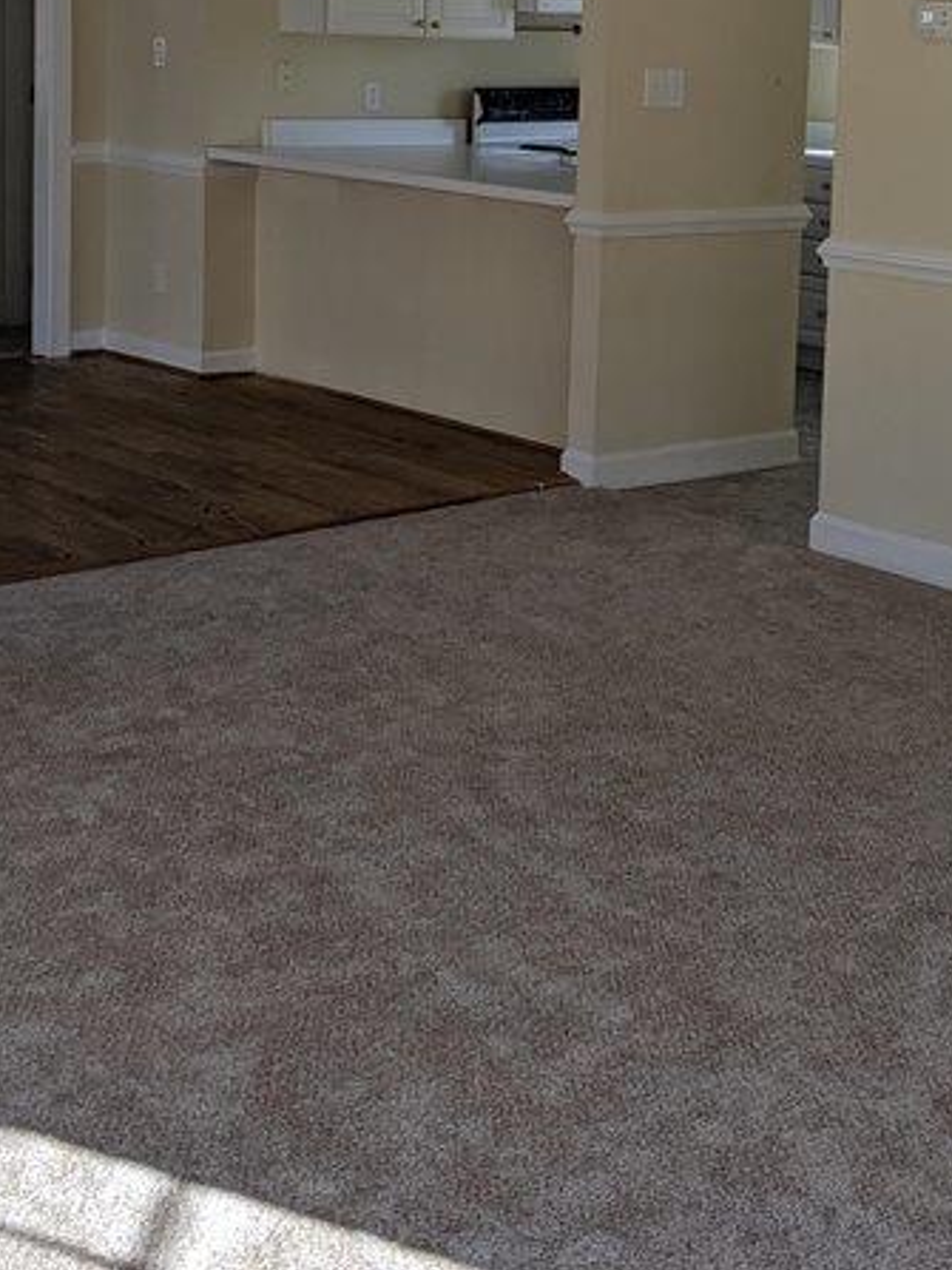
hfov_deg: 25.1
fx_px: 2128
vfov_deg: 32.4
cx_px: 648
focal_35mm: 58
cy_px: 273
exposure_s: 1/602
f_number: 1.8
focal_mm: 4.44
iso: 39
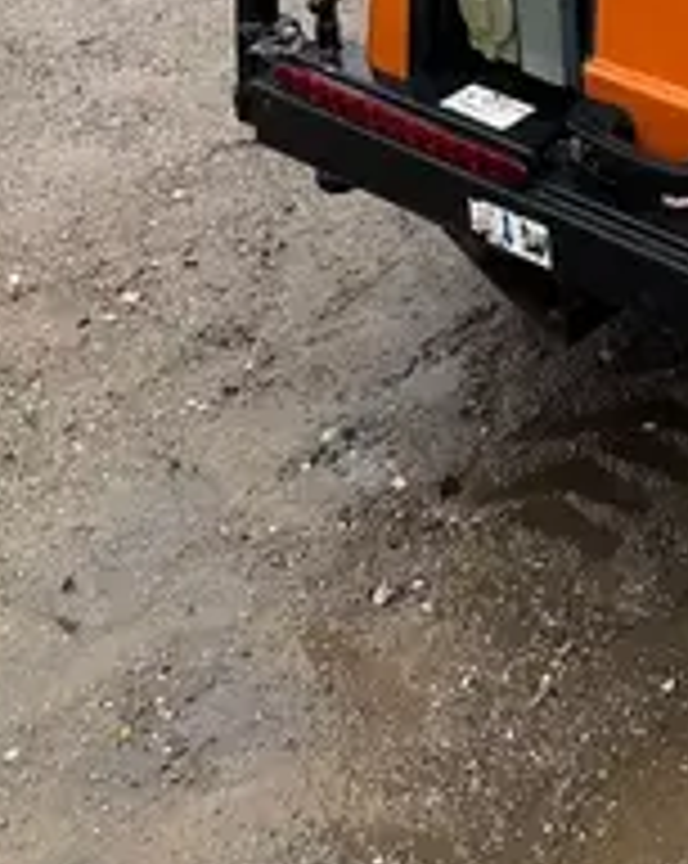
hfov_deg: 14.8
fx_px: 2475
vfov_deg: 17.0
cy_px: -587
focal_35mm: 97
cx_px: 1007
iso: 50
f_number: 1.6
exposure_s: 1/121
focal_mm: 5.96
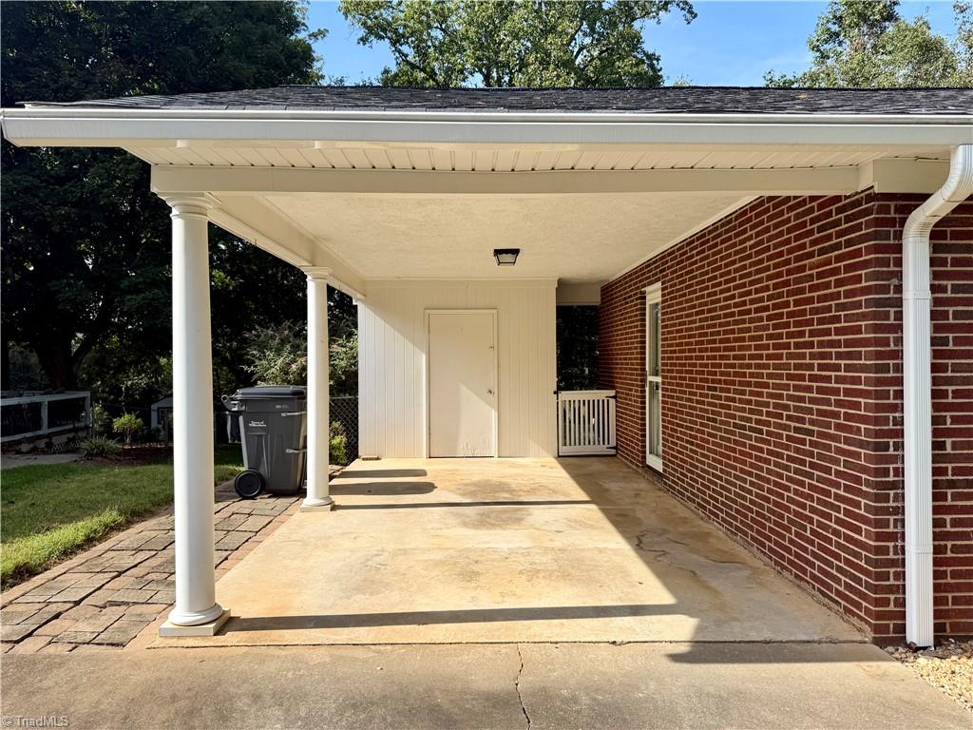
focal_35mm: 24
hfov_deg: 71.6
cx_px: 486
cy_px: 365
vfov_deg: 56.8
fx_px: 675
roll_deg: +1.1
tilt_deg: -1.7
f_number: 1.78
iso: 80
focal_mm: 6.76
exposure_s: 1/2801
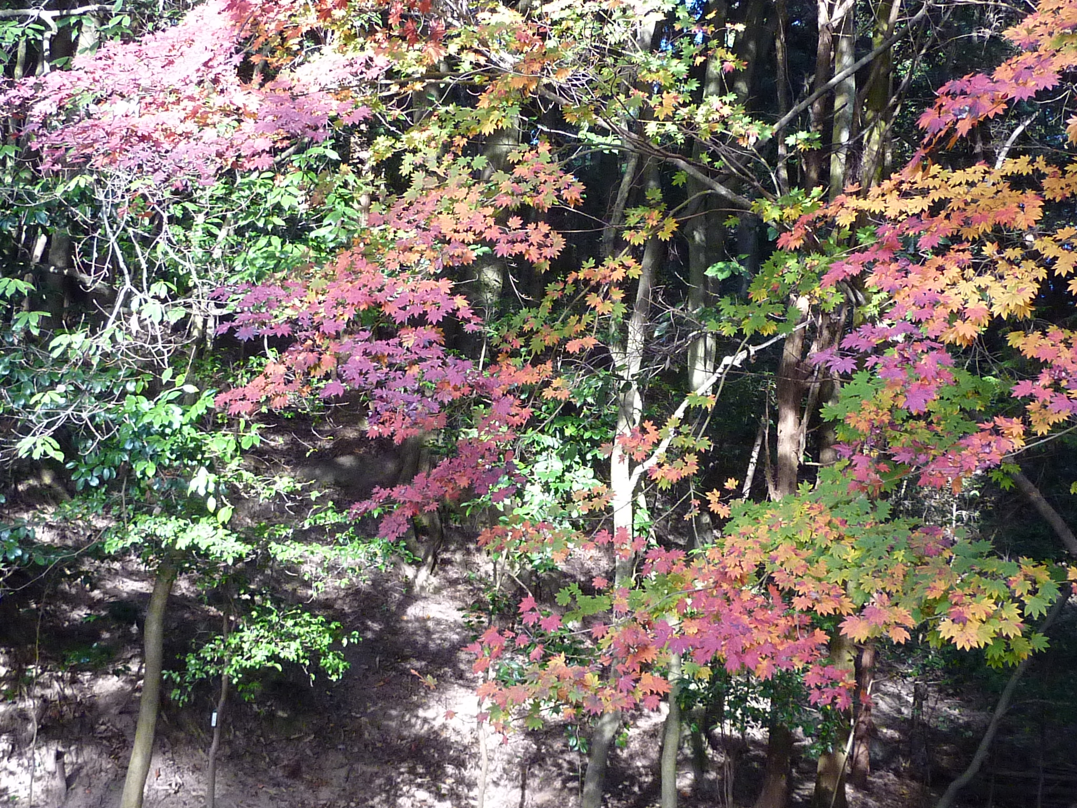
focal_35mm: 48
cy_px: 404
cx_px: 538
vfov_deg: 30.3
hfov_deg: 39.7
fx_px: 1493
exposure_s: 1/60
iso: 200
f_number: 3.3
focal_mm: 4.4
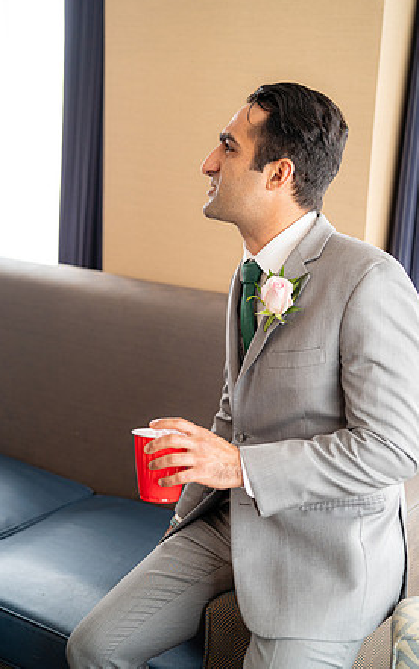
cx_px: 213
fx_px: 949
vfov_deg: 38.9
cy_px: 331
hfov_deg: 24.9
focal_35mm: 52
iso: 800
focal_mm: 50
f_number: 2.2
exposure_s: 1/160
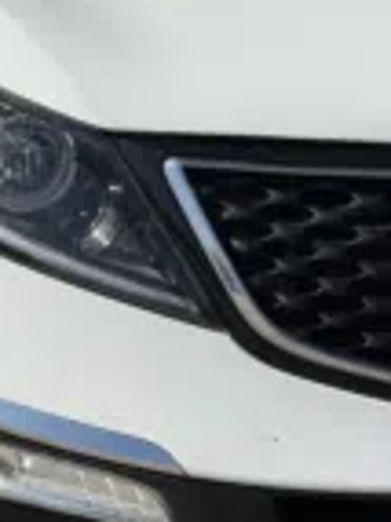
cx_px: 33
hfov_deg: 11.0
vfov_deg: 14.7
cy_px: 135
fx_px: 2021
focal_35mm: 134
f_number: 1.78
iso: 64
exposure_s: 1/11364
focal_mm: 6.76
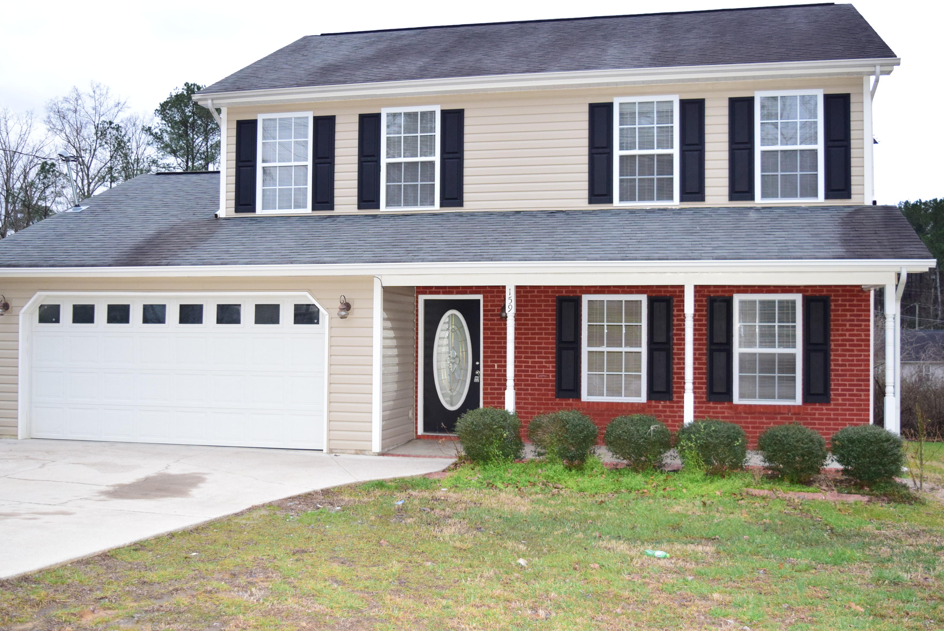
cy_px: 316
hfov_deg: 49.5
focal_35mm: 39
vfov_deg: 34.3
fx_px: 1023
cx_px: 472
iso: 1600
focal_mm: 26
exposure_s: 1/200
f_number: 4
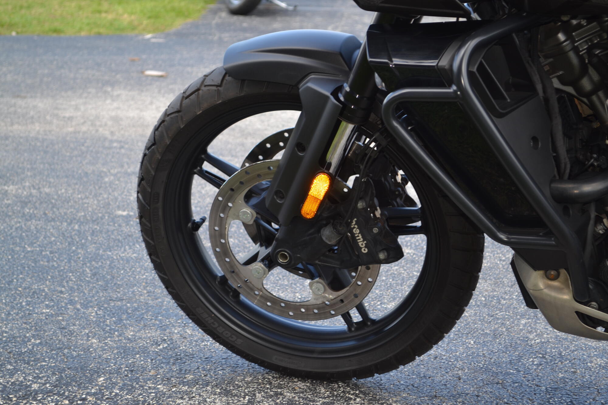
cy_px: 202
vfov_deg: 16.6
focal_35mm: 82
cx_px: 304
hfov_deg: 24.6
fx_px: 1393
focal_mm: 55
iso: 100
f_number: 5.6
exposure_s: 1/60
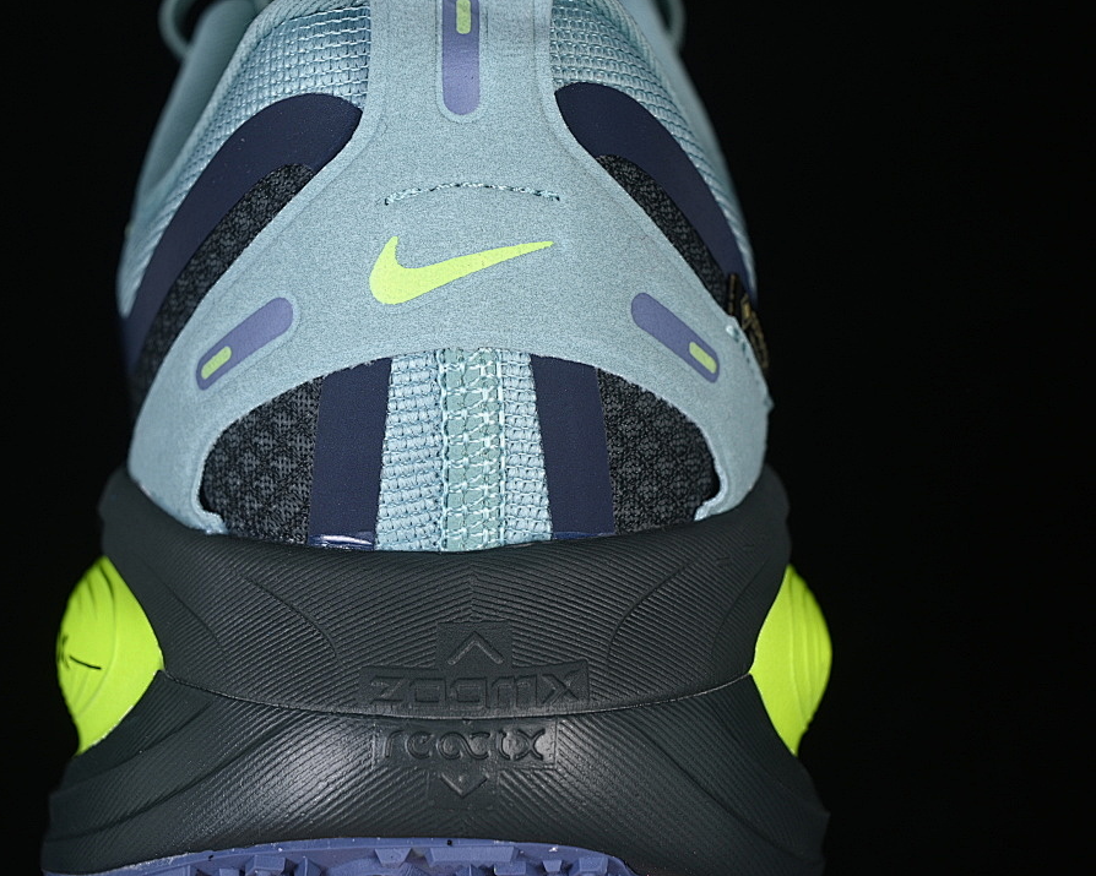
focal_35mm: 85
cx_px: 435
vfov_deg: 18.1
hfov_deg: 22.4
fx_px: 2757
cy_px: 436
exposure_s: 1/80
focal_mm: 50
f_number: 7.1
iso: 160
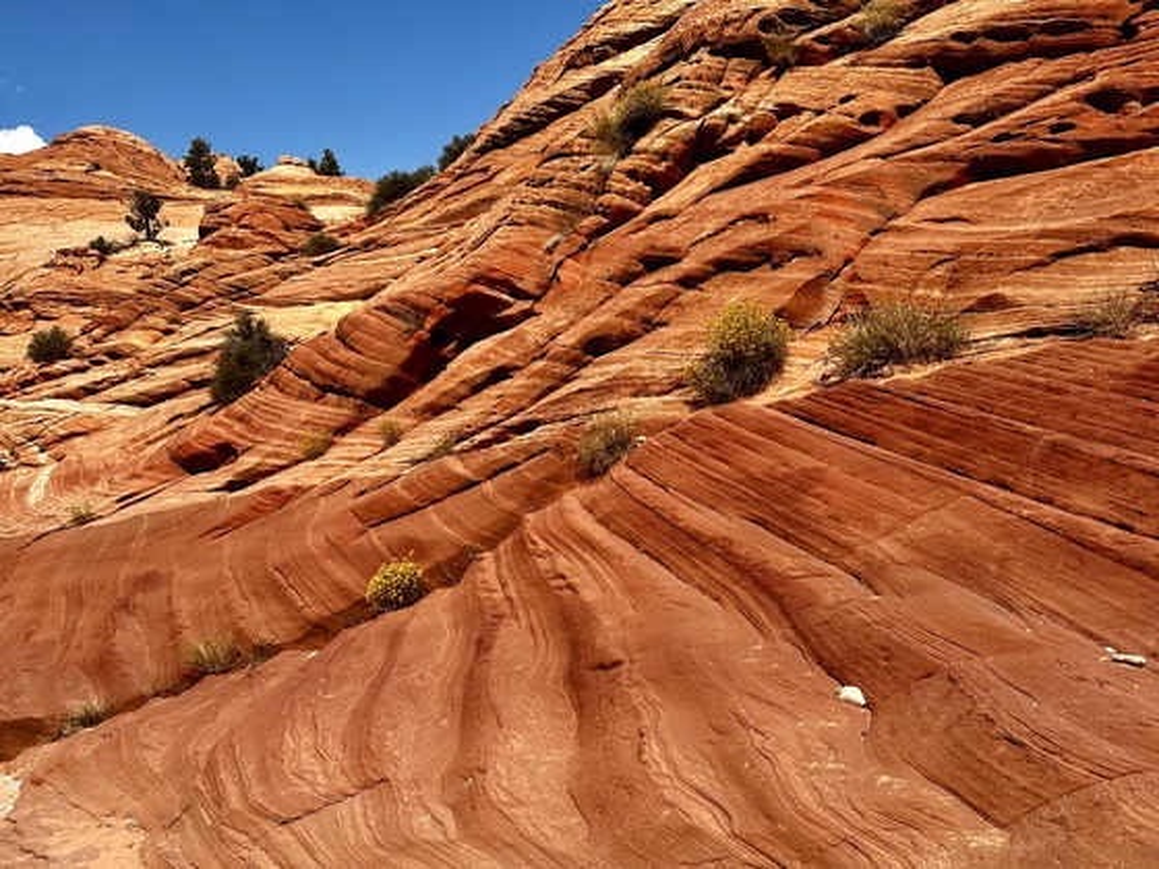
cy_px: 434
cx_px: 580
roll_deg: +4.7
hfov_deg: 71.6
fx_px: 804
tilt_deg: +3.3
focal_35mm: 24
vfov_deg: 56.8
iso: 80
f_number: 1.78
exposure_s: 1/2809
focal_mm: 6.86
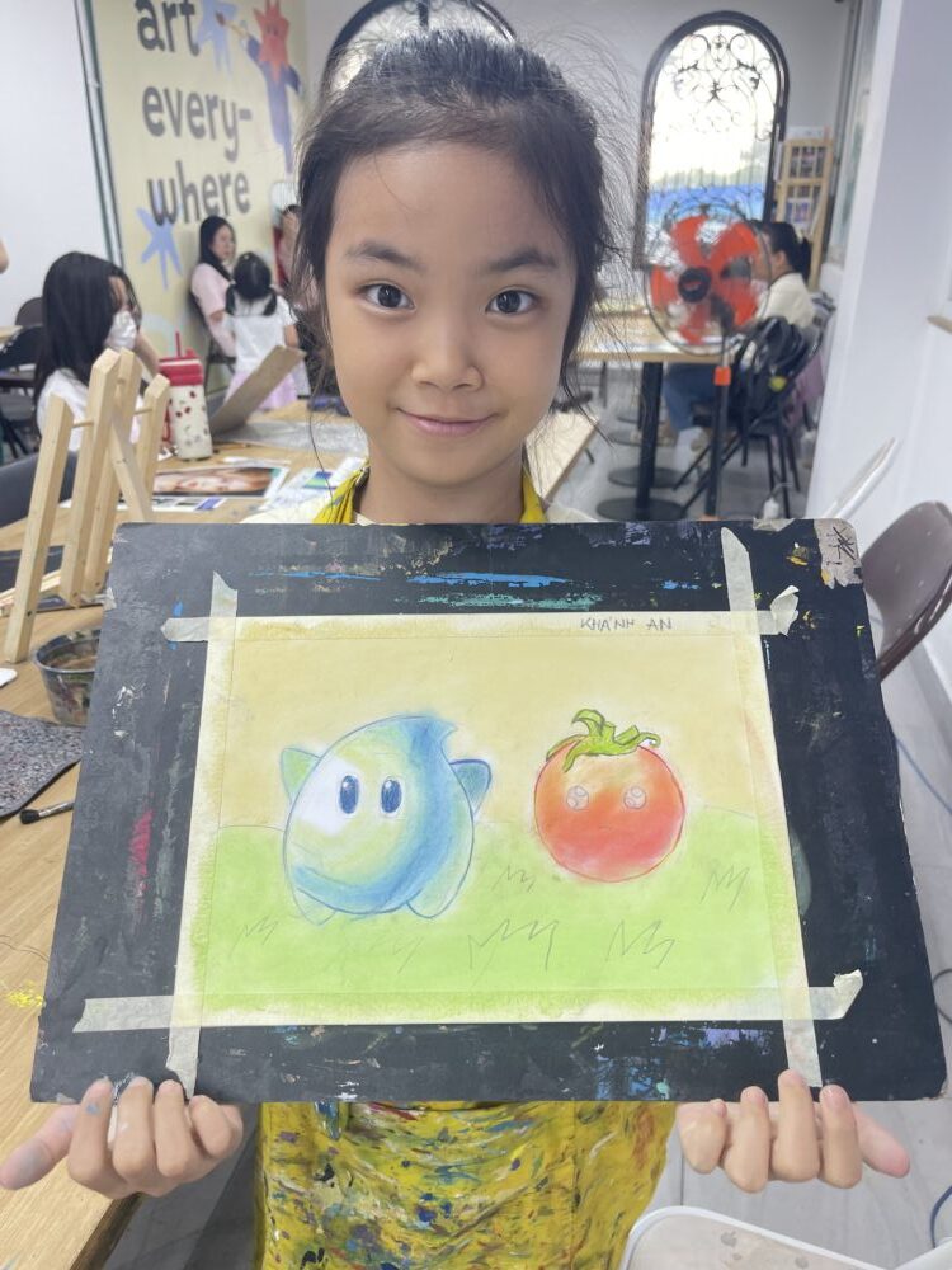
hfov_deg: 54.9
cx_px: 476
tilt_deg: -25.1
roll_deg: +0.6
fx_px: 917
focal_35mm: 25
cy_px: 635
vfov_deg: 69.4
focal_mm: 5.1
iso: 50
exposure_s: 1/100
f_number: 1.6
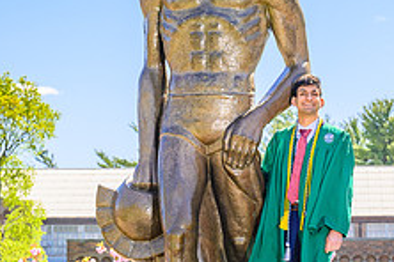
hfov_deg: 8.7
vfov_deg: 5.8
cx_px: 232
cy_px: 160
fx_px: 2594
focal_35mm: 237
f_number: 8
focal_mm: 82
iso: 64
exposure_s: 1/200
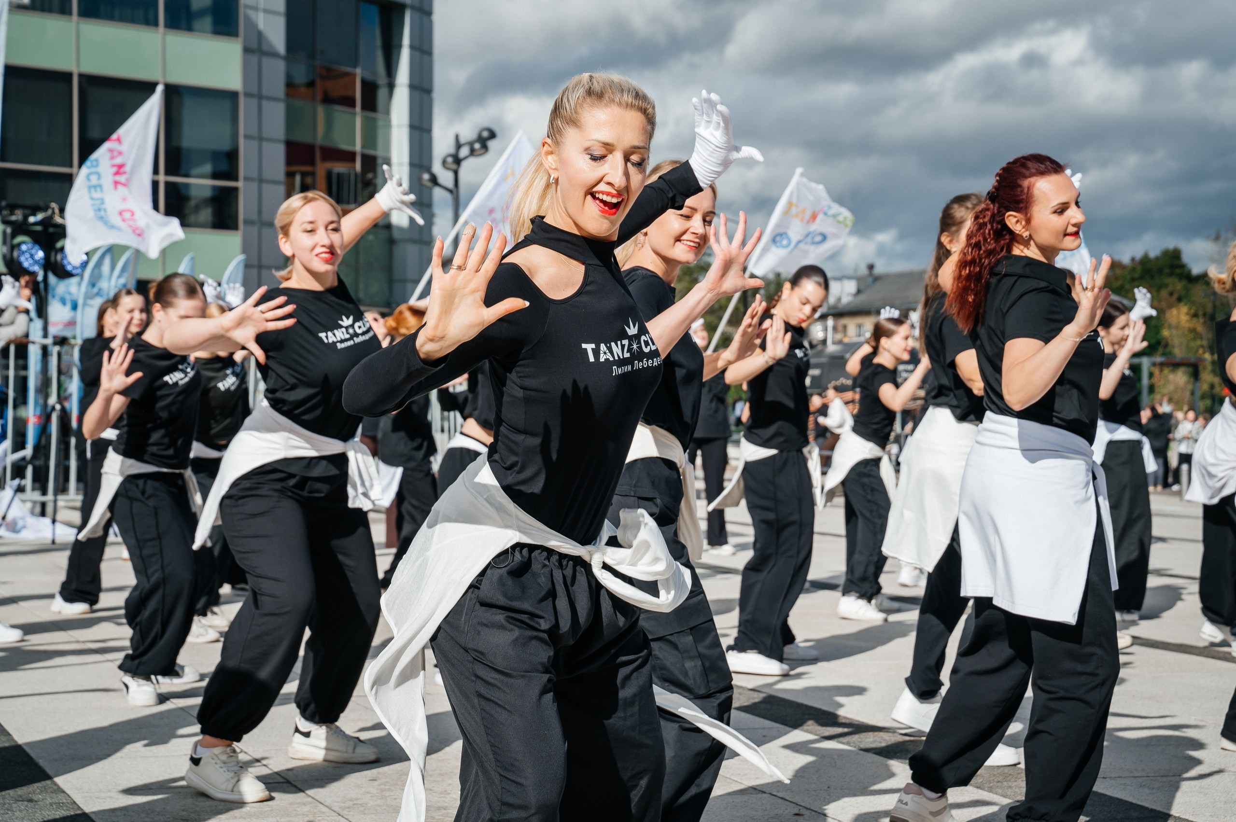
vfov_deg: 19.1
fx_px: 2445
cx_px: 648
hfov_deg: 28.4
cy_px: 394
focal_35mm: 71
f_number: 7.1
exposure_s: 1/400
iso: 100
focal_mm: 68
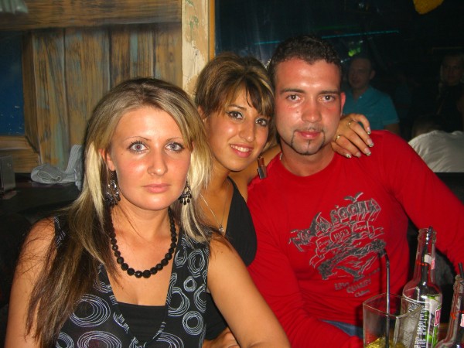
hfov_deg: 49.0
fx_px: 509
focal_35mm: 38
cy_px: 174
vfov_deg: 37.7
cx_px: 232
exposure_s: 1/60
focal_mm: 7.9
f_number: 2.8
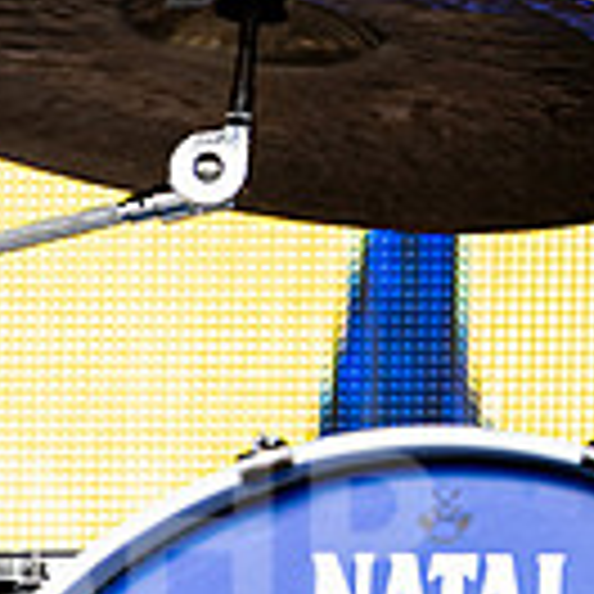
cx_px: 1118
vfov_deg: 2.0
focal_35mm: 880
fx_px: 17084
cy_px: -47
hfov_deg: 2.0
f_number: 4.5
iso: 200
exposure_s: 1/500
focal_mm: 200
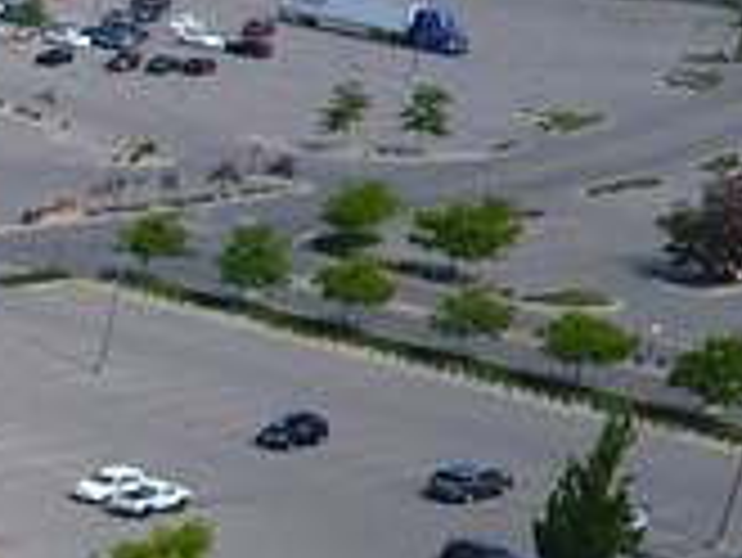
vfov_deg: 9.3
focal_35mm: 155
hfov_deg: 8.3
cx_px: -2082
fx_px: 3325
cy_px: 819
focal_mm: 3.61
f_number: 2.8
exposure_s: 1/760
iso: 100
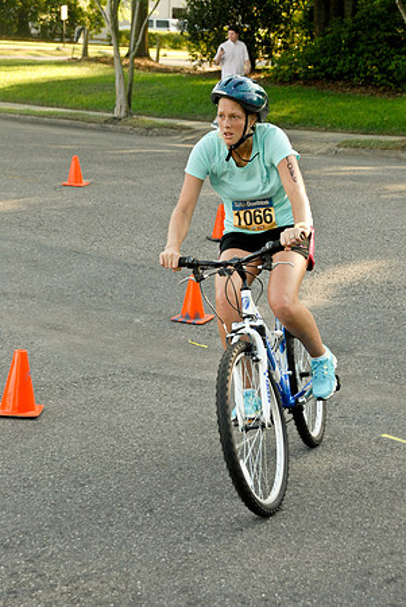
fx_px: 1316
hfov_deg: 17.5
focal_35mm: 78
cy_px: 304
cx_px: 203
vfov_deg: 26.0
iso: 800
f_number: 5.6
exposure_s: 1/400
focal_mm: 52
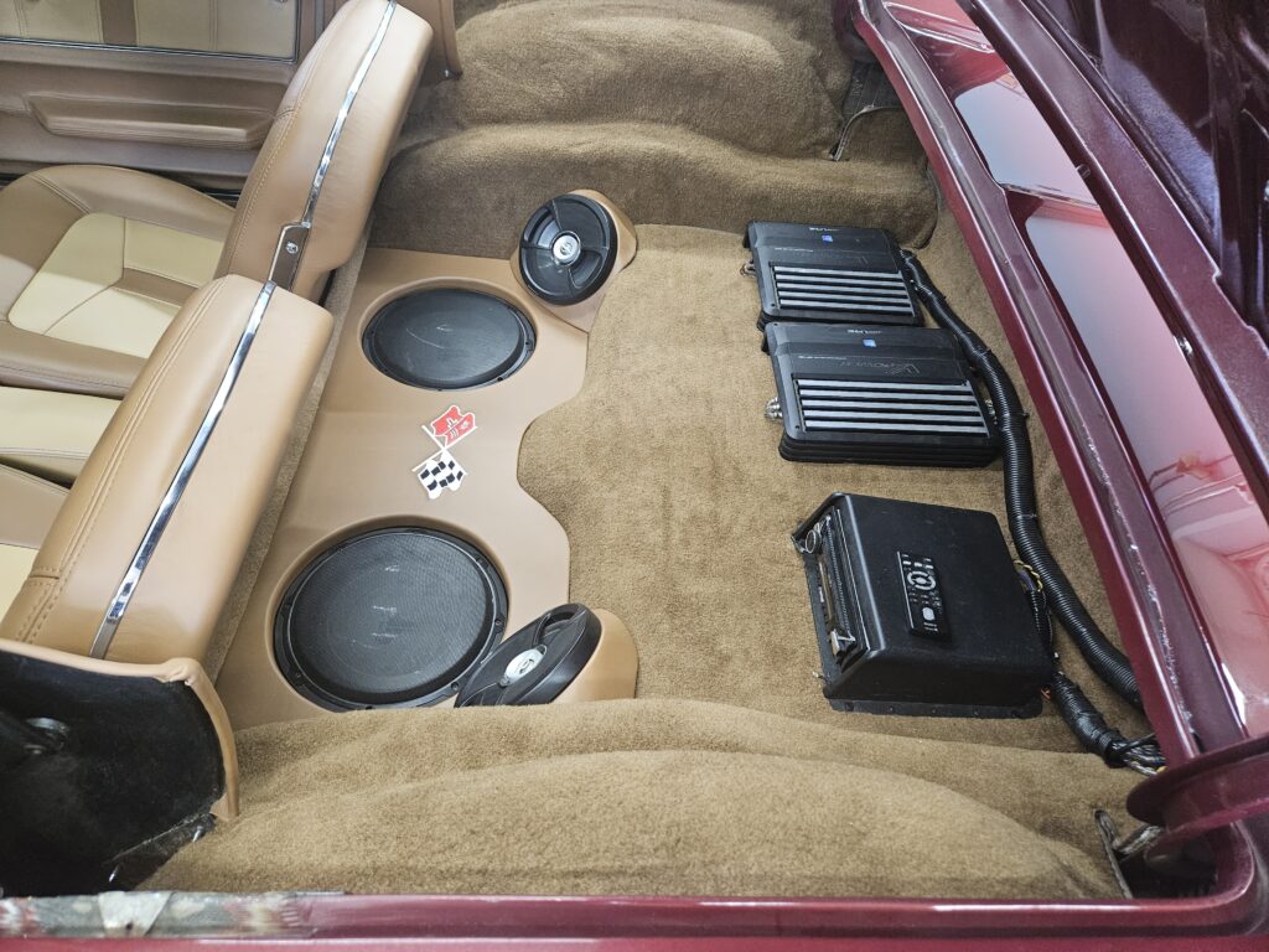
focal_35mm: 23
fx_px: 843
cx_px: 634
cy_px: 476
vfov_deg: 58.9
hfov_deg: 73.9
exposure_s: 1/120
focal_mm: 5.4
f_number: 1.8
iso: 1250
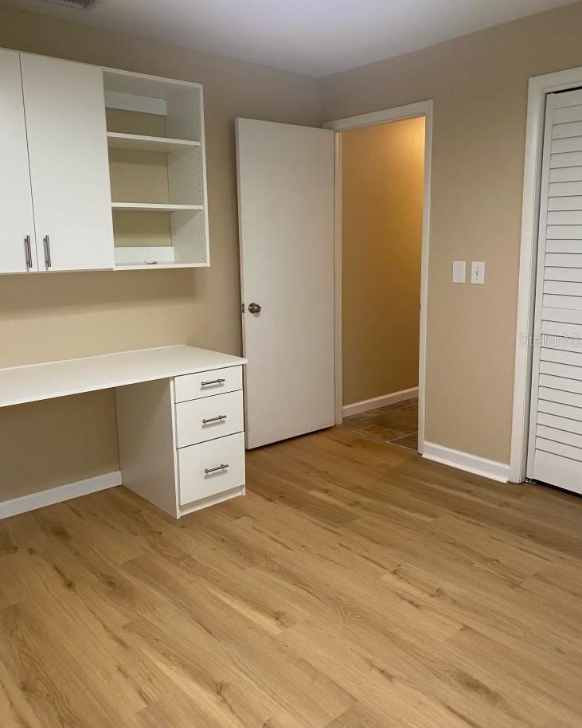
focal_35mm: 28
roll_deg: +1.3
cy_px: 339
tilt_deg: -8.8
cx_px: 294
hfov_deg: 51.5
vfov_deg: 62.2
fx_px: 603
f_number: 1.8
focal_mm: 4.25
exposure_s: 1/60
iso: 200
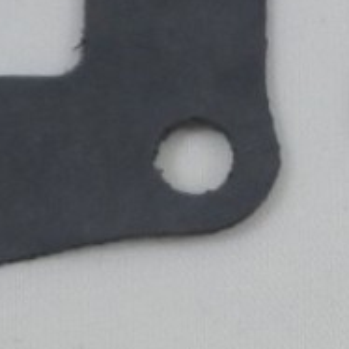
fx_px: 4152
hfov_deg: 4.8
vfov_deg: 4.7
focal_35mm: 364
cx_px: 285
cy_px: 717
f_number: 4
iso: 400
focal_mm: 13.7
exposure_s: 1/250
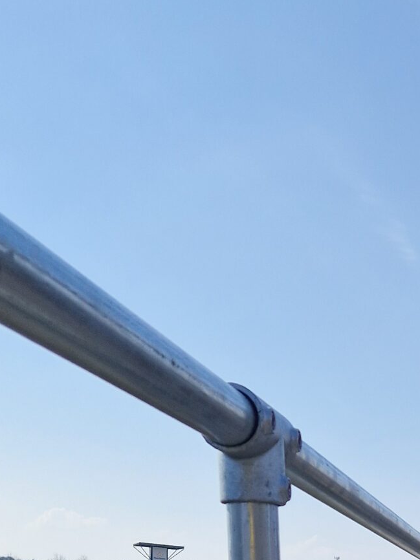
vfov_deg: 23.9
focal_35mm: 68
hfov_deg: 19.7
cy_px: 791
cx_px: 566
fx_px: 1101
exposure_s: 1/2576
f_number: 1.8
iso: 50
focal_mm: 5.4
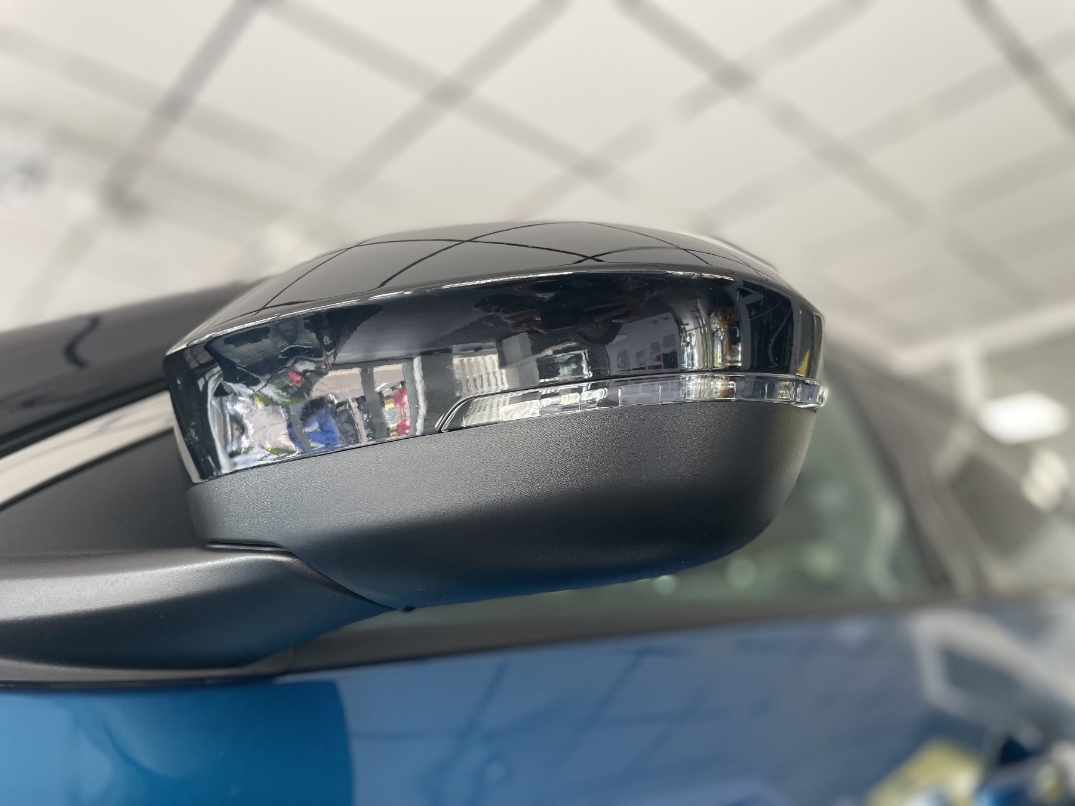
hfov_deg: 67.3
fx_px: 807
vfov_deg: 53.1
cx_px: 538
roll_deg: +1.2
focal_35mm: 26
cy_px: 403
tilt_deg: +17.3
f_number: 1.6
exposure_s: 1/100
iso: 80
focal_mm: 4.2
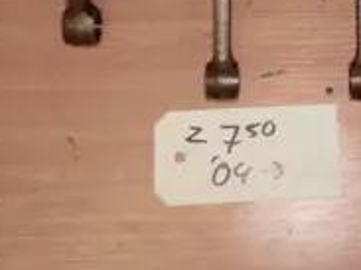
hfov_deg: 26.6
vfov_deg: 19.7
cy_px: -35
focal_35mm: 71
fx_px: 740
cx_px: 318
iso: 200
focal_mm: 4.9
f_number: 3.2
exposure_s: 1/60
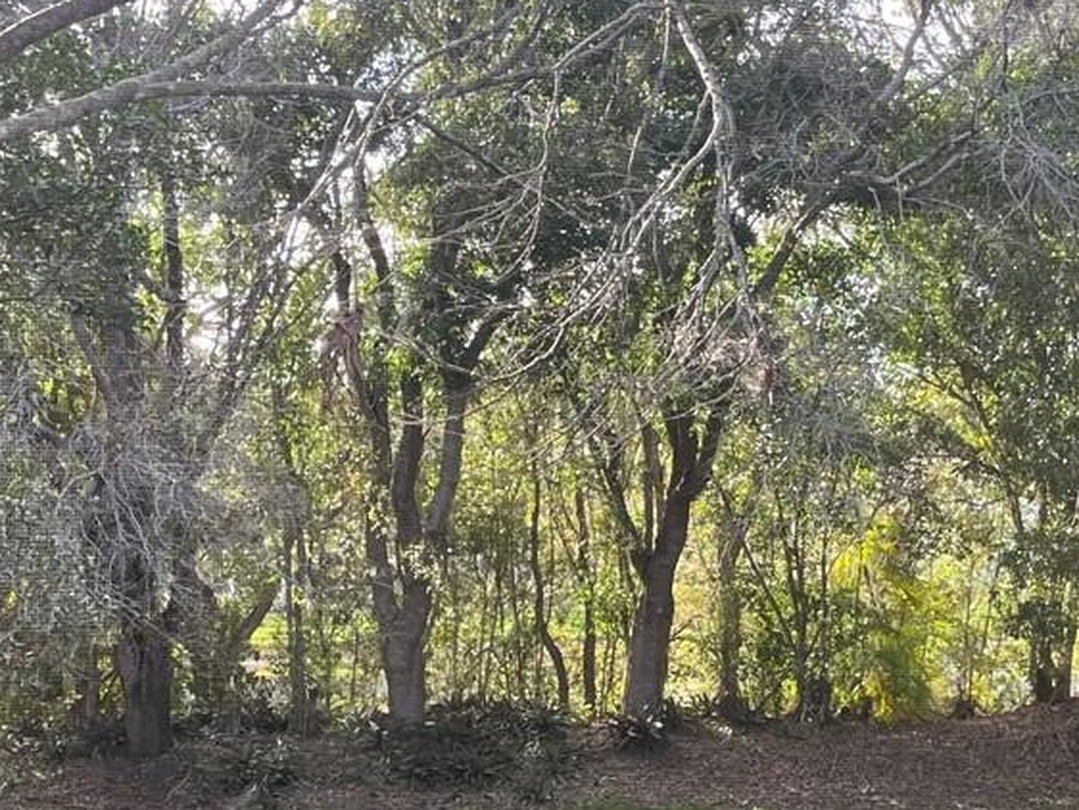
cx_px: 760
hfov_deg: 26.1
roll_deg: -1.1
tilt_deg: -1.8
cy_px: 545
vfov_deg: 19.8
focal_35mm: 74
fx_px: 2308
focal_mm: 5.1
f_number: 1.6
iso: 50
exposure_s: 1/155
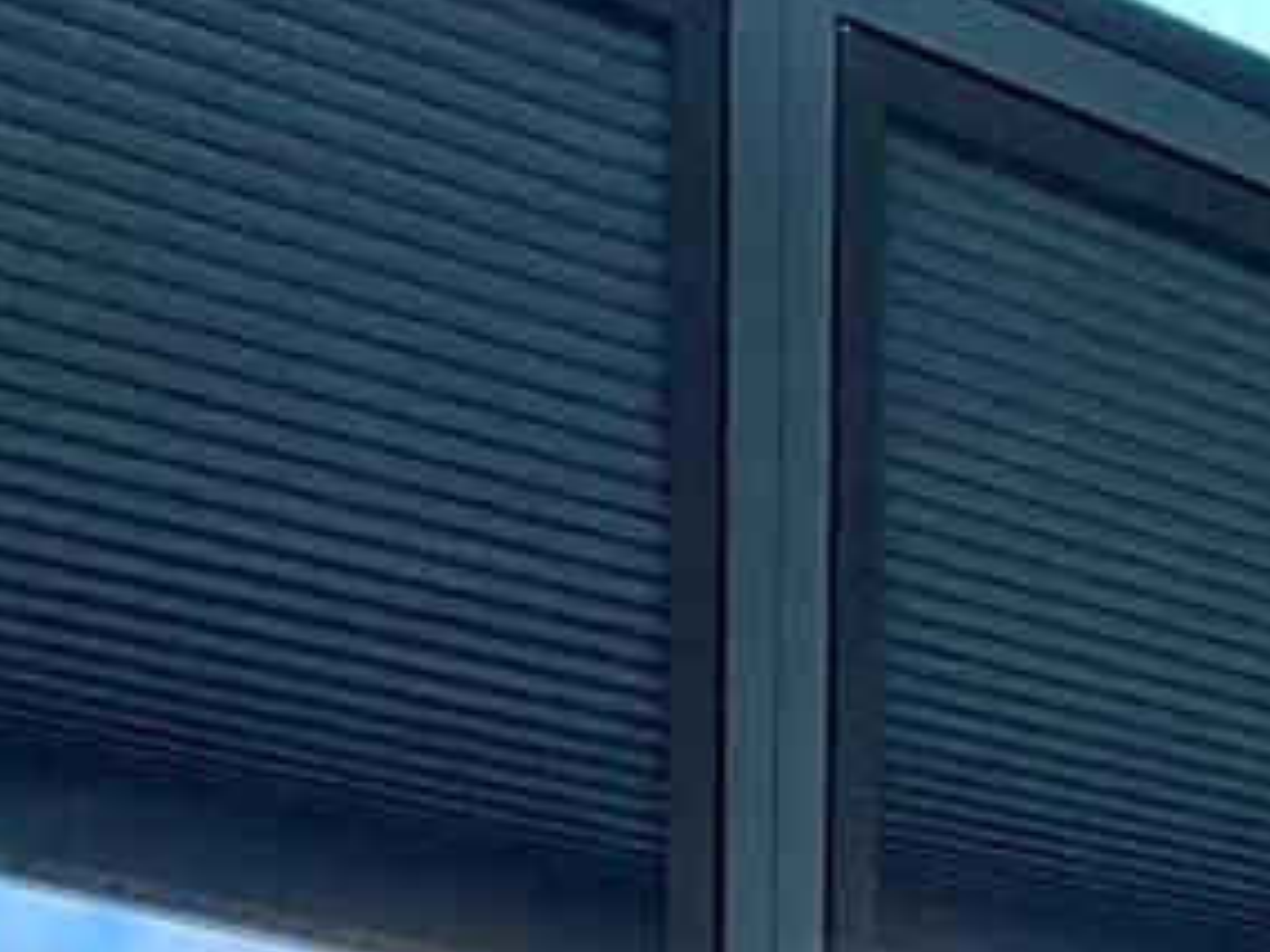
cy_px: 1855
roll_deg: +0.2
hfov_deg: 18.4
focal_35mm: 79
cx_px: 2388
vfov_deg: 15.3
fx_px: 2898
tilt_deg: -4.1
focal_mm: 2.22
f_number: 2.2
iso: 40
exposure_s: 1/120
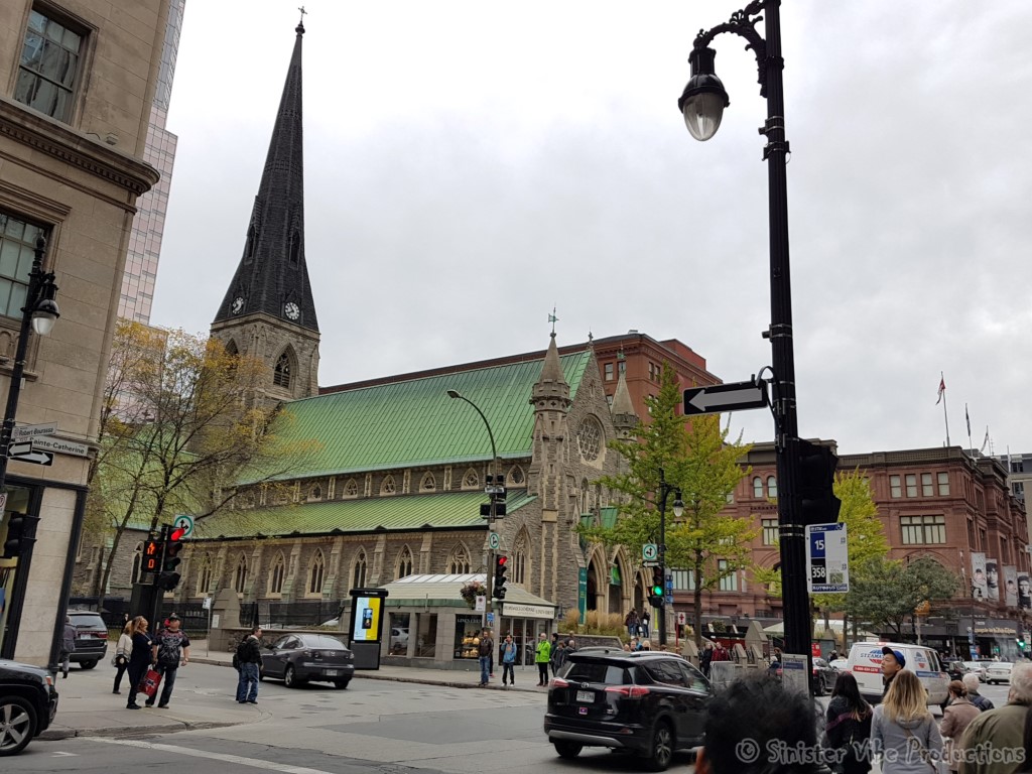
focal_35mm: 26
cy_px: 387
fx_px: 775
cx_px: 516
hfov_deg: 67.3
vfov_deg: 53.1
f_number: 1.7
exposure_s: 1/294
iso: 40
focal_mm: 4.2
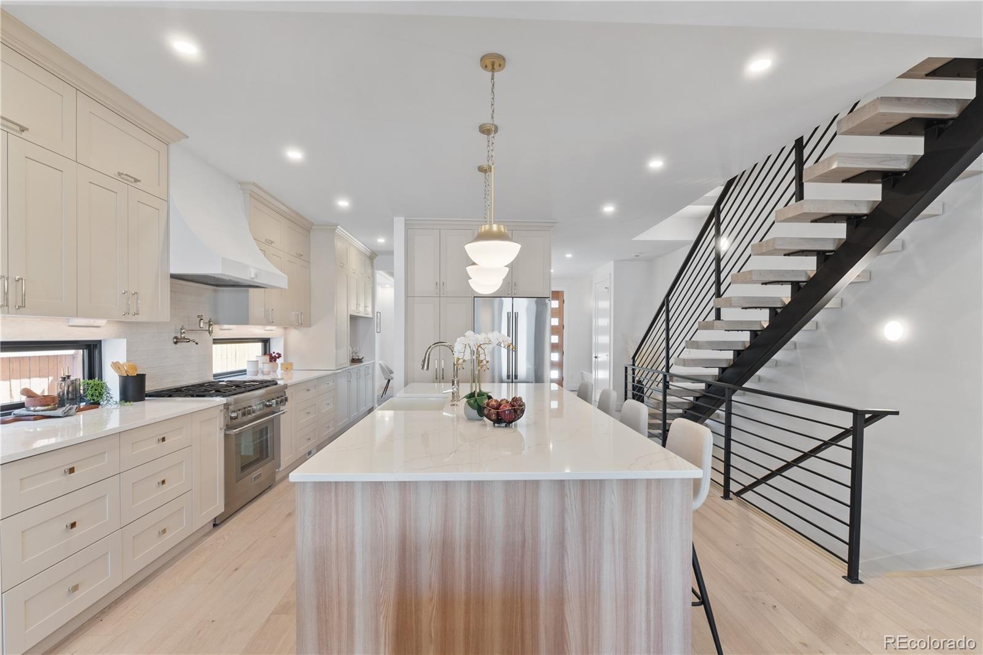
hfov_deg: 95.5
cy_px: 328
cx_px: 492
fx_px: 446
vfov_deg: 72.5
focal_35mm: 16
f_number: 8
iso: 160
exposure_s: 1/3
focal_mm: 10.9
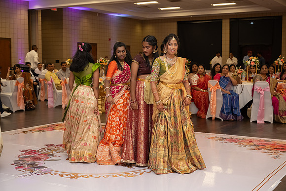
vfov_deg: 26.7
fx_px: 402
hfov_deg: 39.2
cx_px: 143
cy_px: 96
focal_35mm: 51
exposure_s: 1/160
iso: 1250
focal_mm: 50
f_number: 4
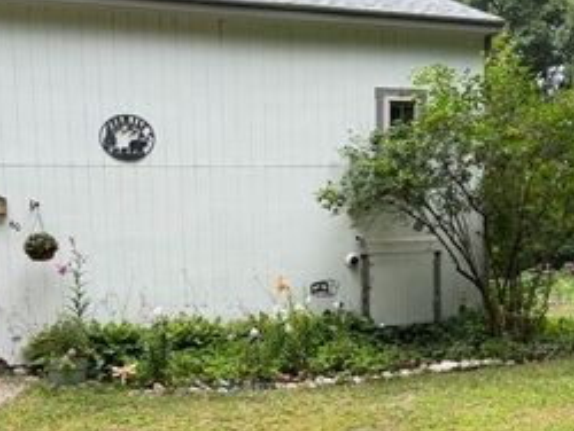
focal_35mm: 48
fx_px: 797
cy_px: 313
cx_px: 214
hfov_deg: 39.3
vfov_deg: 29.9
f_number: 1.78
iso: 80
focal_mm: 6.76
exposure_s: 1/401
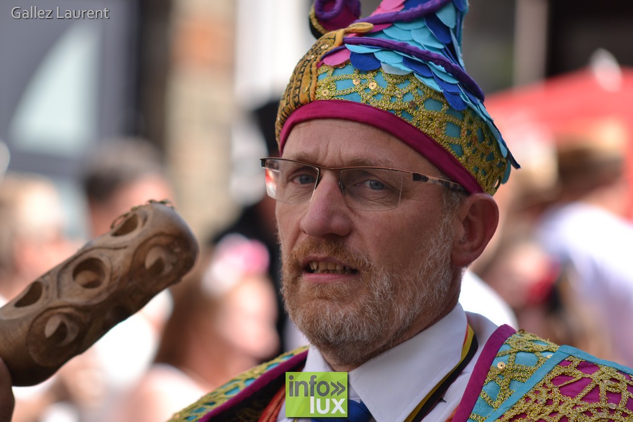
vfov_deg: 6.8
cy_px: 211
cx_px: 316
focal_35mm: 202
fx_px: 3561
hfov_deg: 10.2
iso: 100
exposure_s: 1/400
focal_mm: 135
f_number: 4
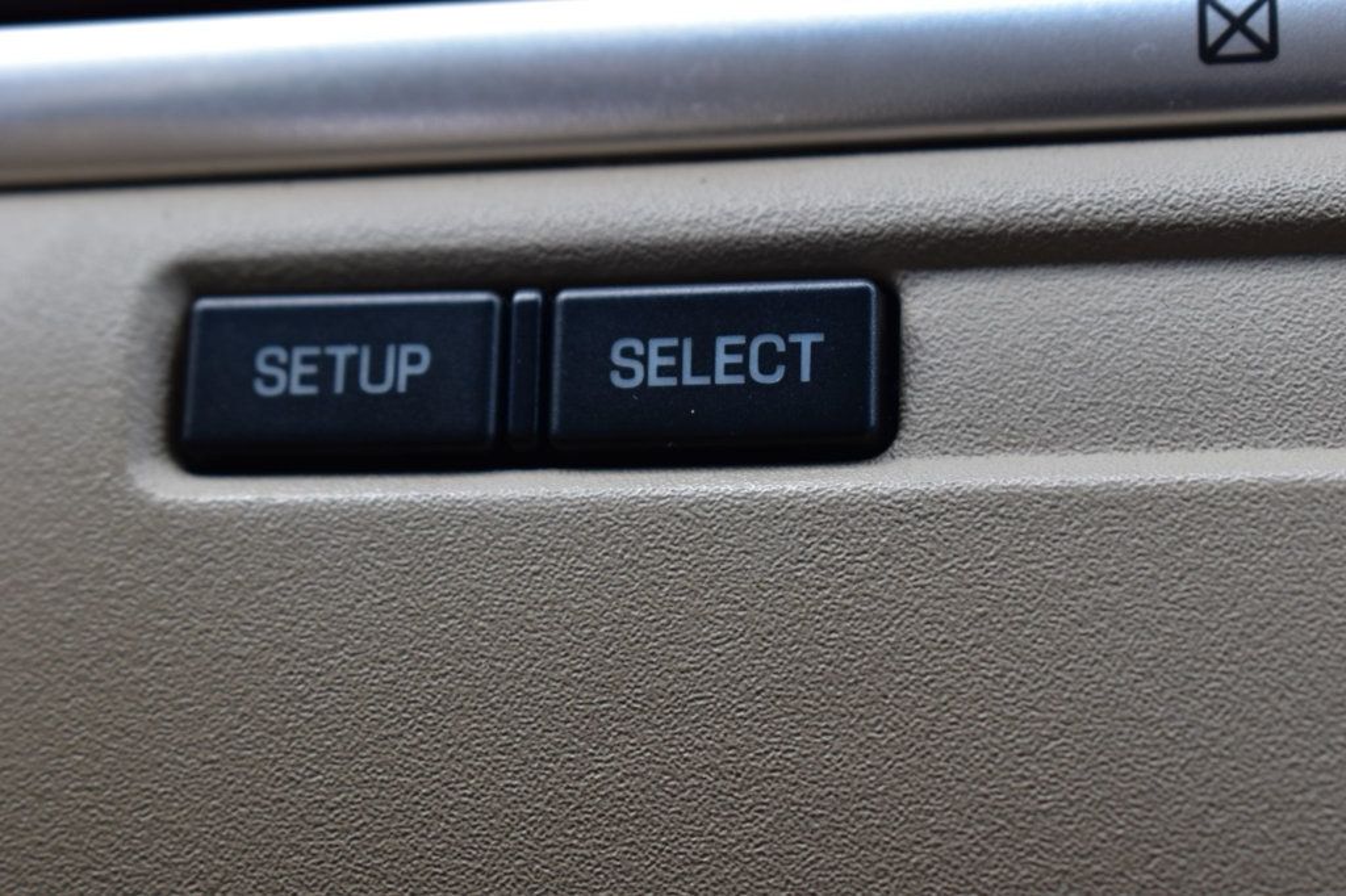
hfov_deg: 24.6
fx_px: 3083
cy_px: 448
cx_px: 673
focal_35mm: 82
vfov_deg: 16.5
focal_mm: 55
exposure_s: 1/50
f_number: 8
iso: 400
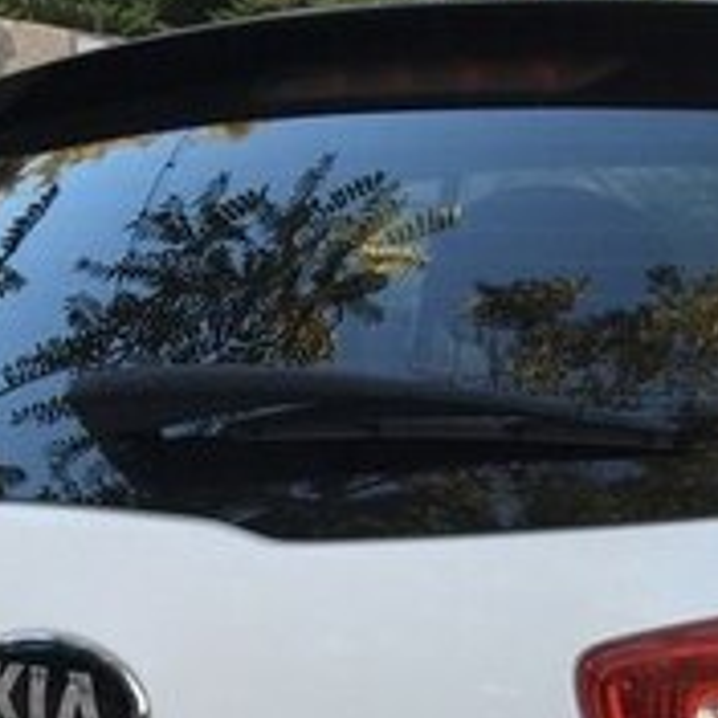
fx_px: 2253
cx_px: 877
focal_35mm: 96
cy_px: 948
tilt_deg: -15.2
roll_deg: -1.1
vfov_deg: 17.0
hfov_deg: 17.2
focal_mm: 4.15
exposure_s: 1/100
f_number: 2.2
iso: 32
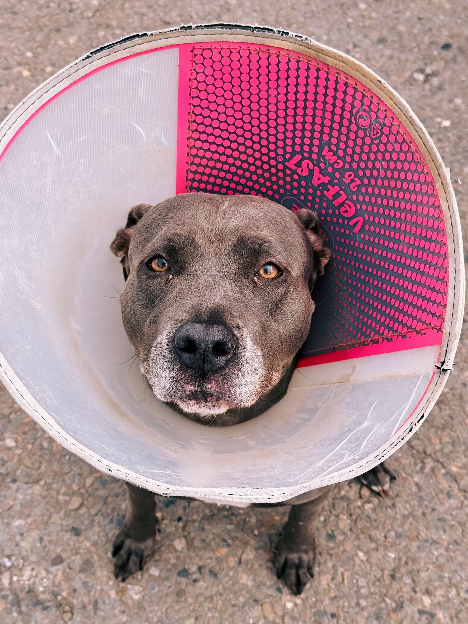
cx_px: 237
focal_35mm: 49
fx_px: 883
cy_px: 311
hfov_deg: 29.7
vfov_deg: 38.9
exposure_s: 1/1524
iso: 64
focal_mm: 6.76
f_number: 1.78
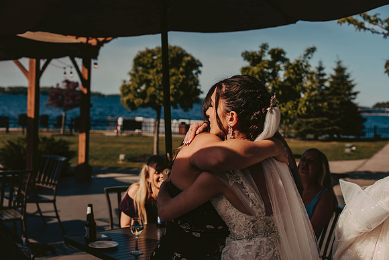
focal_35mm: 50
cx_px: 194
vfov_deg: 27.0
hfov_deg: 39.6
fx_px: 540
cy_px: 130
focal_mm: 50
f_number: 4
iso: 200
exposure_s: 1/2000
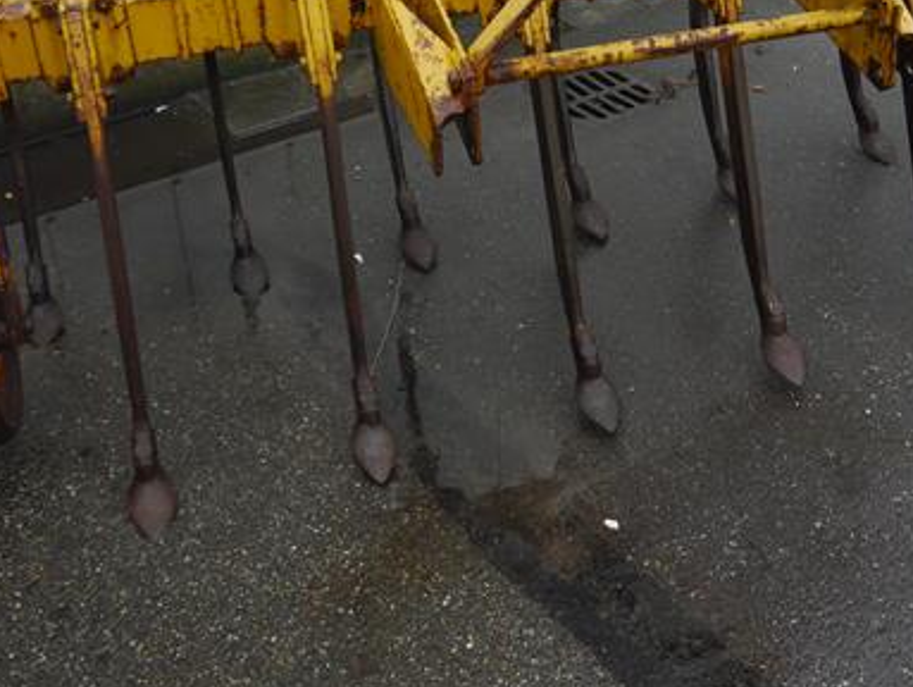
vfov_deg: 28.4
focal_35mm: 50
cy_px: 124
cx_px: 557
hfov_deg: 38.0
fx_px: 1320
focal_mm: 15
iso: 400
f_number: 3.6
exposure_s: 1/60
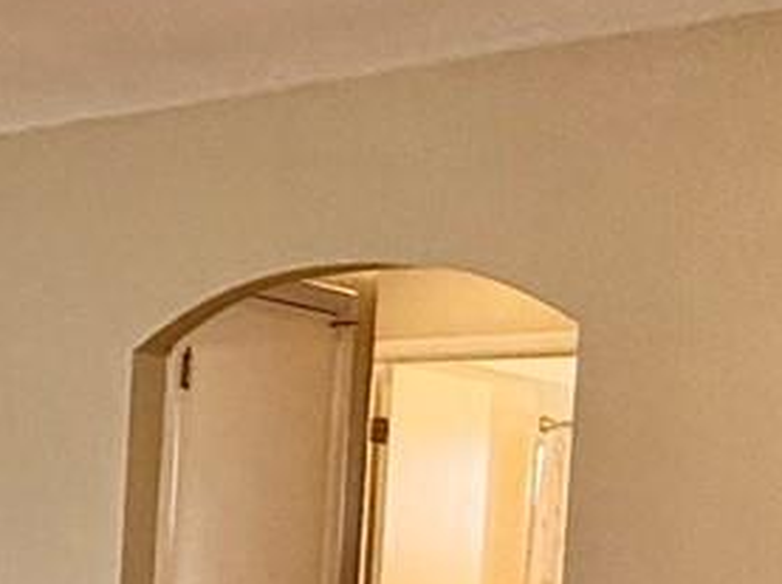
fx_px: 1827
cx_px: -409
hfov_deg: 20.5
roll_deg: -4.3
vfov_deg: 17.8
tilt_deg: +1.8
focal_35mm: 81
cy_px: 573
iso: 200
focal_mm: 2.22
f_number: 2.2
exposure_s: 1/120
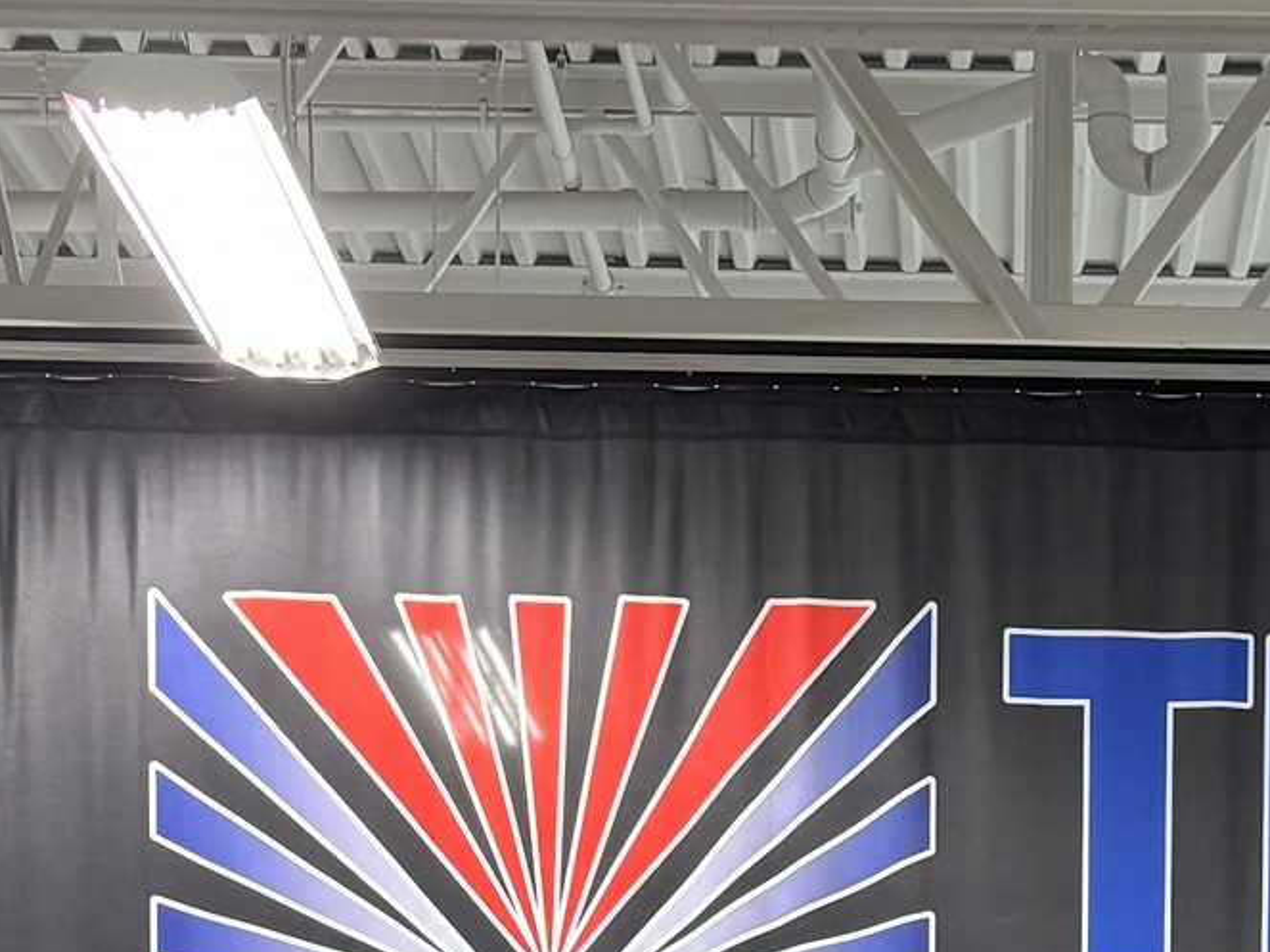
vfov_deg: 11.6
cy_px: 1971
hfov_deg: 17.2
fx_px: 4145
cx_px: 1057
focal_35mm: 113
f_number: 1.6
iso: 160
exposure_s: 1/60
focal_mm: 5.96
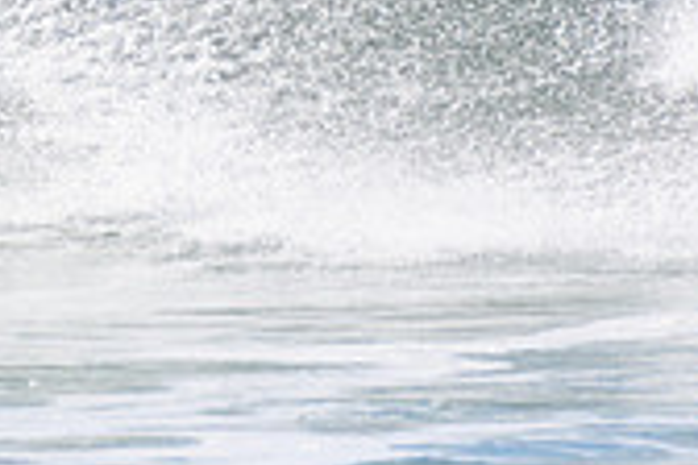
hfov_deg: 0.8
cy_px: -305
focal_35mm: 2592
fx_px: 50252
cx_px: -494
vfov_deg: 0.5
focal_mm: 500
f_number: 5.6
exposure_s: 1/2000
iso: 320
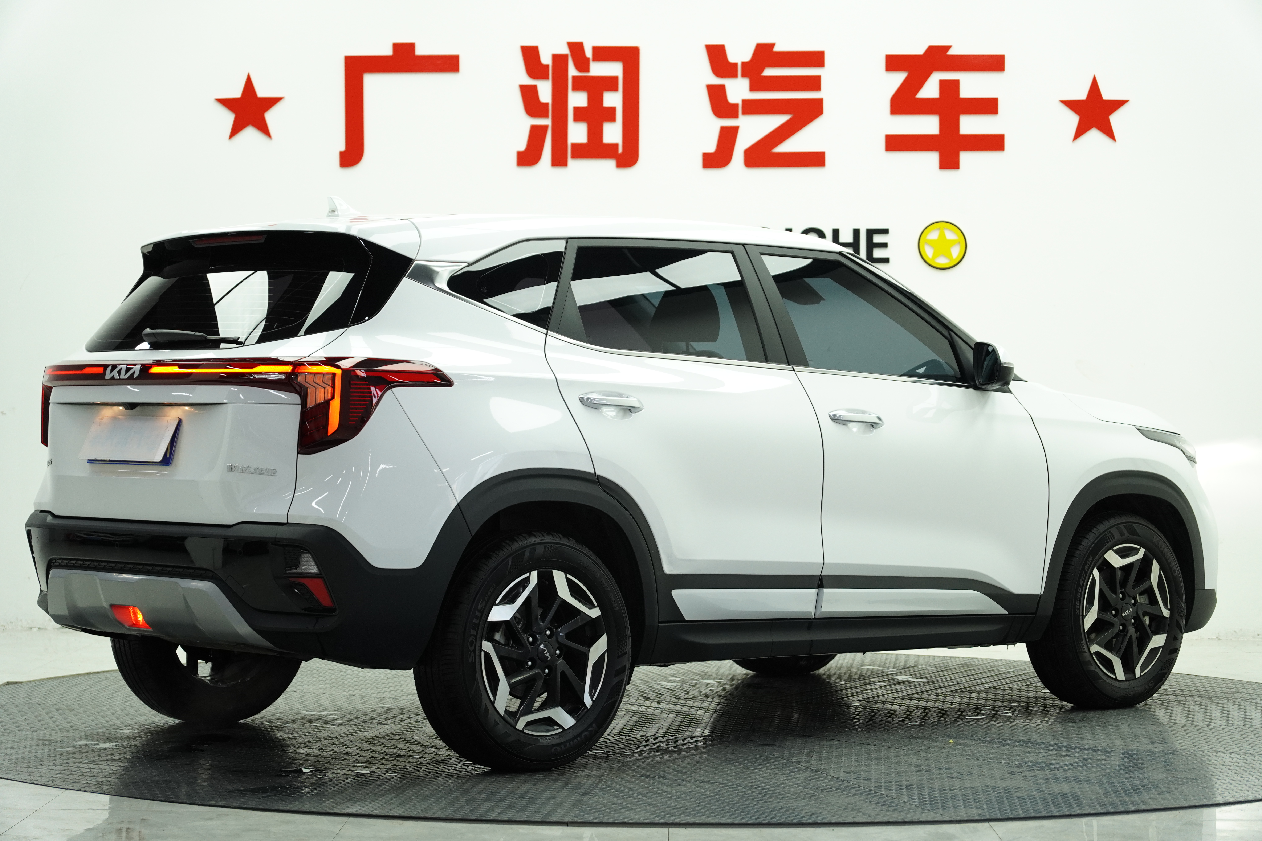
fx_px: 2839
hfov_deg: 25.1
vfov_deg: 16.9
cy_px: 420
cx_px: 631
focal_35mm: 81
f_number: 2.8
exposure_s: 1/400
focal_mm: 54
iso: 640
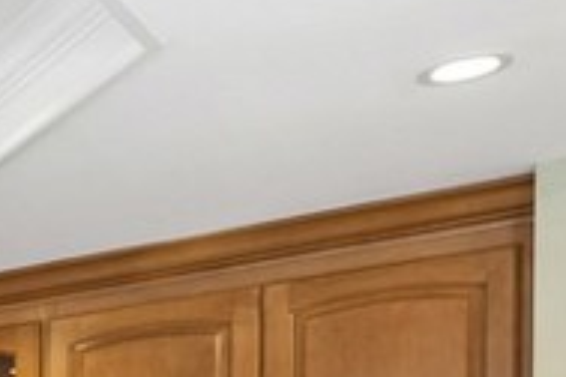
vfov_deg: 13.3
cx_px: -692
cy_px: 690
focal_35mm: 92
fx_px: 1446
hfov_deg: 15.4
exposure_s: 1/6
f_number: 9
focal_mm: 17
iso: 320
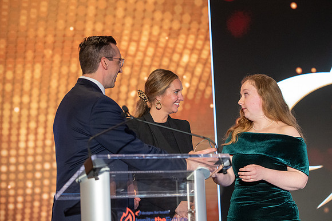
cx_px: 190
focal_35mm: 126
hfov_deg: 16.3
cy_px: 95
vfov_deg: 10.9
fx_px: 1160
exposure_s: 1/200
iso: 3200
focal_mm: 110
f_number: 2.8
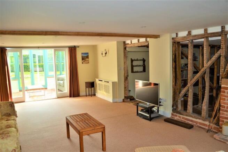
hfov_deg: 61.9
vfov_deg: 43.6
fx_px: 190
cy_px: 76
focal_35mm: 30
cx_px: 114
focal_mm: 20
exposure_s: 1/125
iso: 280
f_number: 4
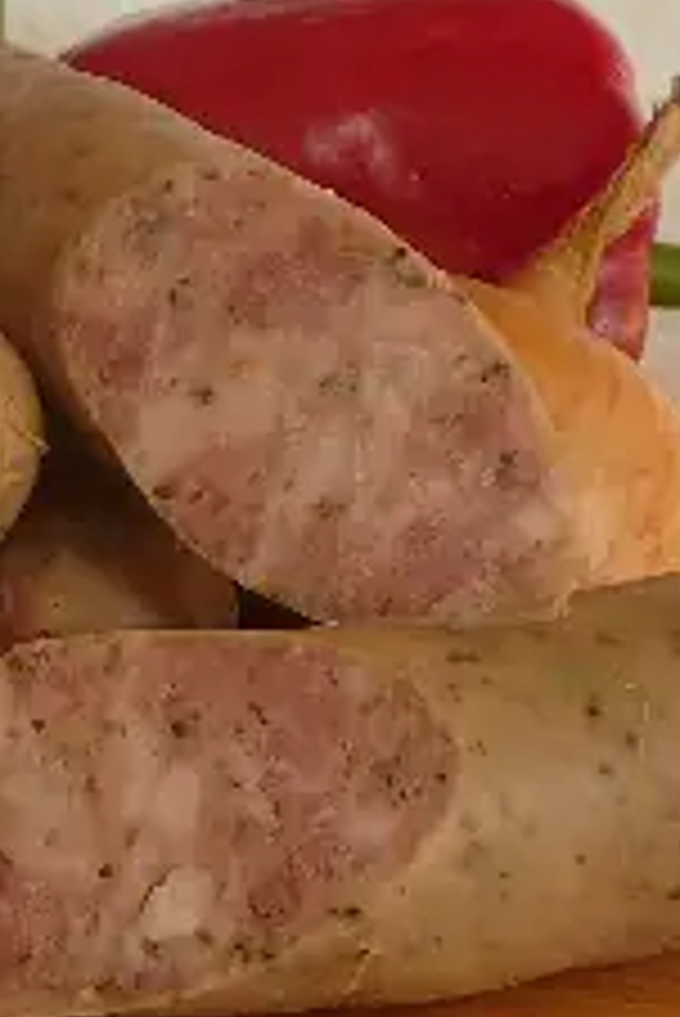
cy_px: 540
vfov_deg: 19.8
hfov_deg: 12.9
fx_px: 2914
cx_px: -203
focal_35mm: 103
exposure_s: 1/30
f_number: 2.8
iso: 100
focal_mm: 5.2
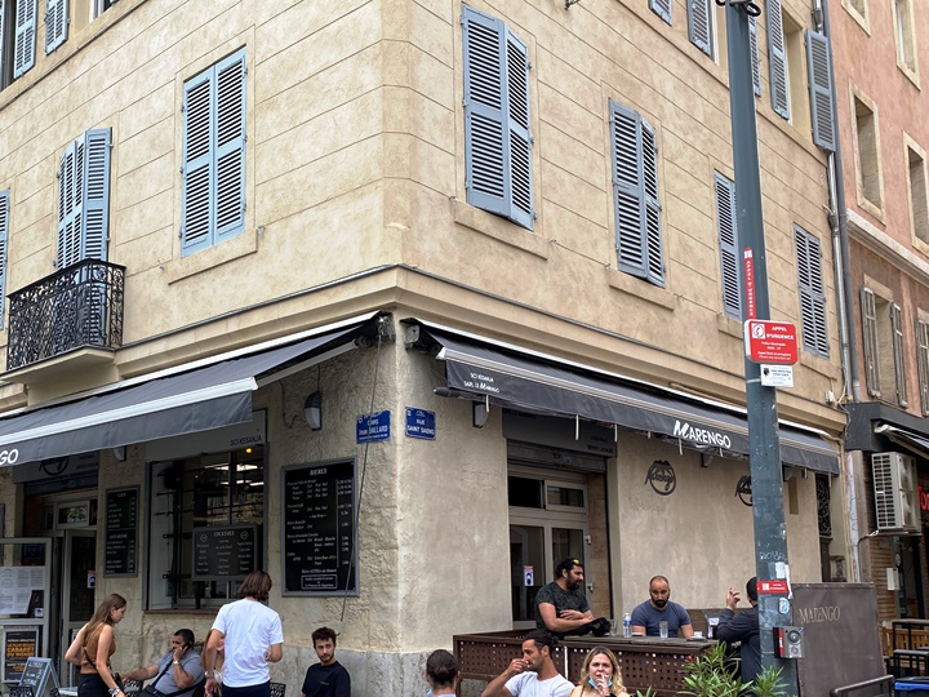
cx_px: 348
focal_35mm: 37
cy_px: 462
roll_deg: -0.6
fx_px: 993
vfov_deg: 38.3
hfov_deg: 49.6
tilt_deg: +8.7
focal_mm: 4.25
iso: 32
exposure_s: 1/458
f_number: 1.8
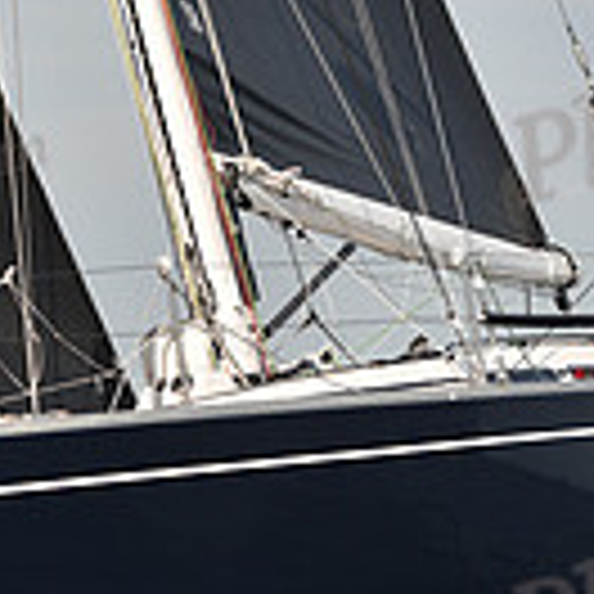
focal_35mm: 262
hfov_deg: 6.7
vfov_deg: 6.7
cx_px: 284
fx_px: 5086
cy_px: 385
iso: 250
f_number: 4
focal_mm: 70
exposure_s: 1/1250
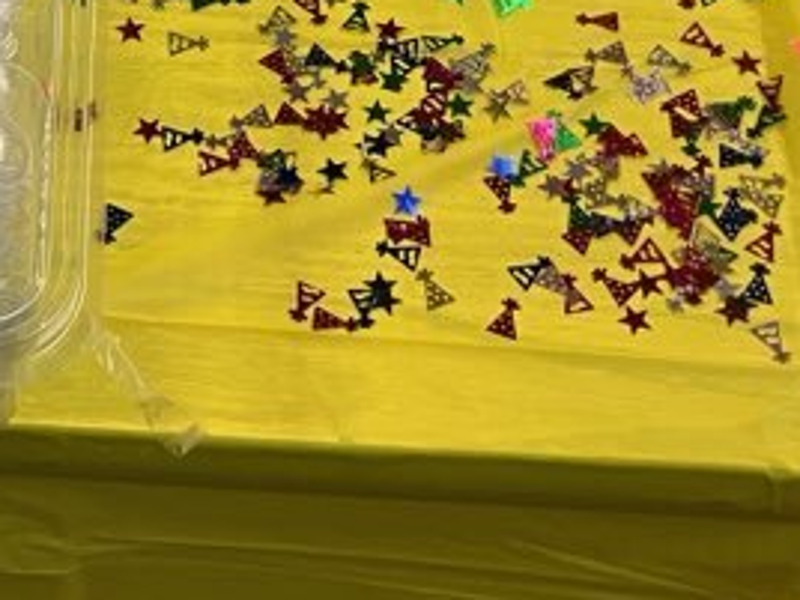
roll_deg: +2.6
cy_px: -418
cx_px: -122
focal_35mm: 107
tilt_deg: -44.4
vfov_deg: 12.8
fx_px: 2473
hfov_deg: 17.6
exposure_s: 1/60
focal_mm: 3.99
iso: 64
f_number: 1.8
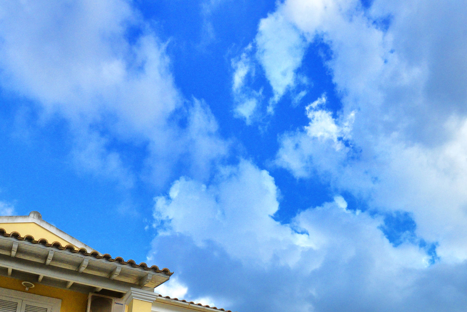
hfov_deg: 48.4
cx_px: 229
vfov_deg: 29.9
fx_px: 519
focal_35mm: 40
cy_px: 346
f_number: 13
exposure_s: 1/400
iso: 800
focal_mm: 17
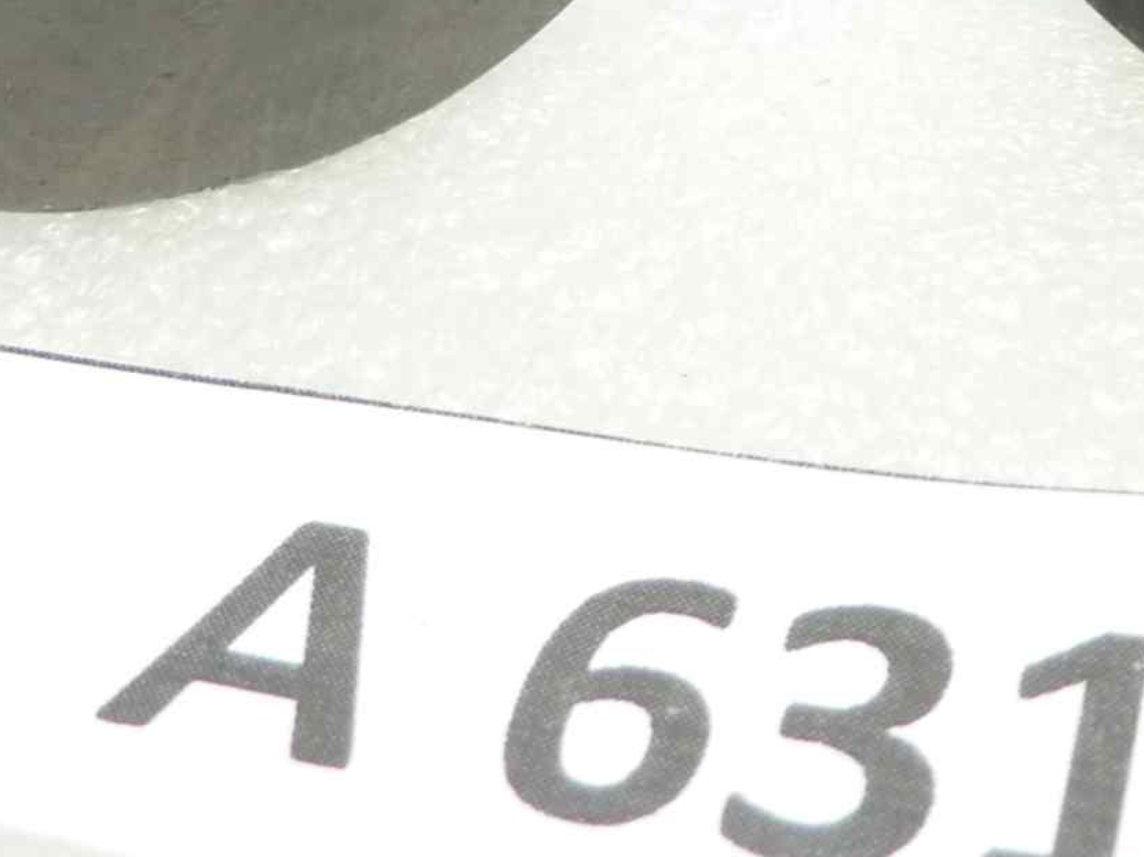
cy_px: -232
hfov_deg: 25.0
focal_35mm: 77
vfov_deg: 18.0
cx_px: 874
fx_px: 2544
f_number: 3.3
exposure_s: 1/10
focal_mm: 4.1
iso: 80
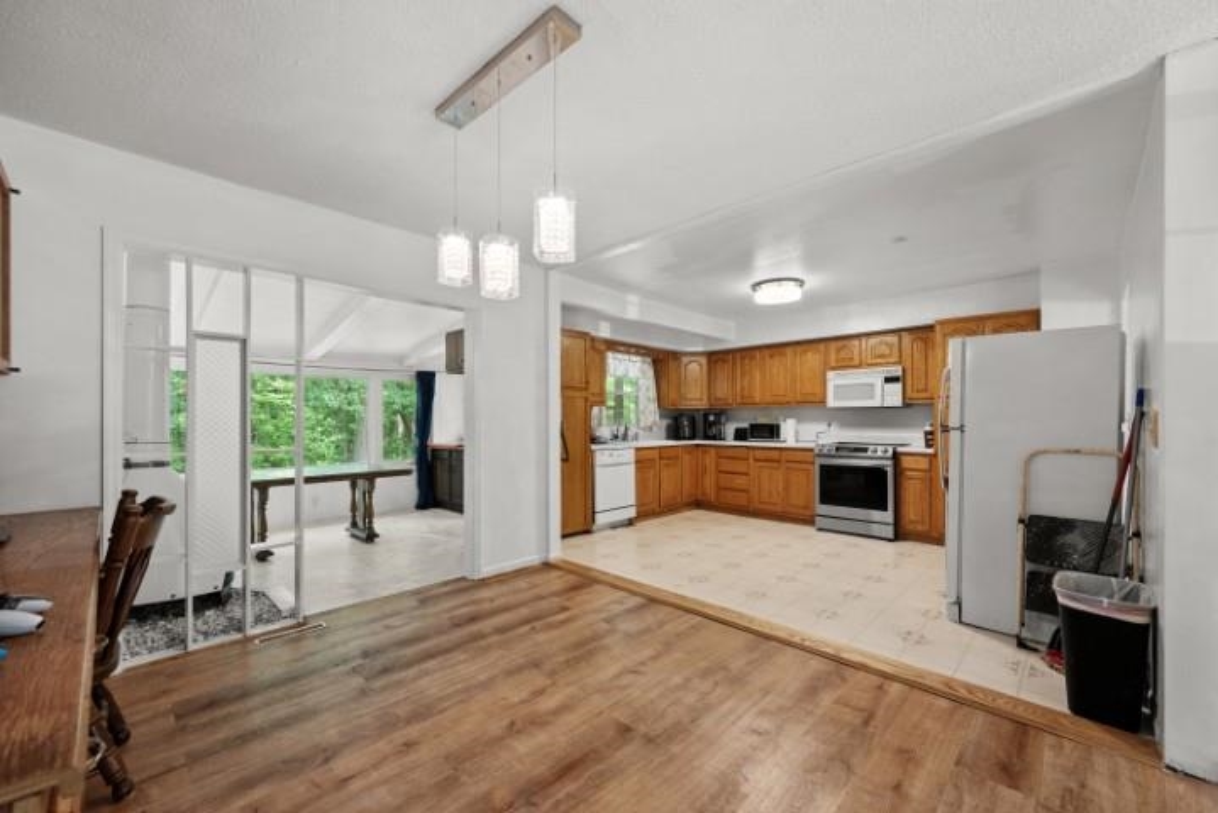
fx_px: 474
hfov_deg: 104.2
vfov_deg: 81.3
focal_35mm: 14
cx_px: 609
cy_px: 406
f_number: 6.3
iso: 640
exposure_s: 1/15
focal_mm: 14
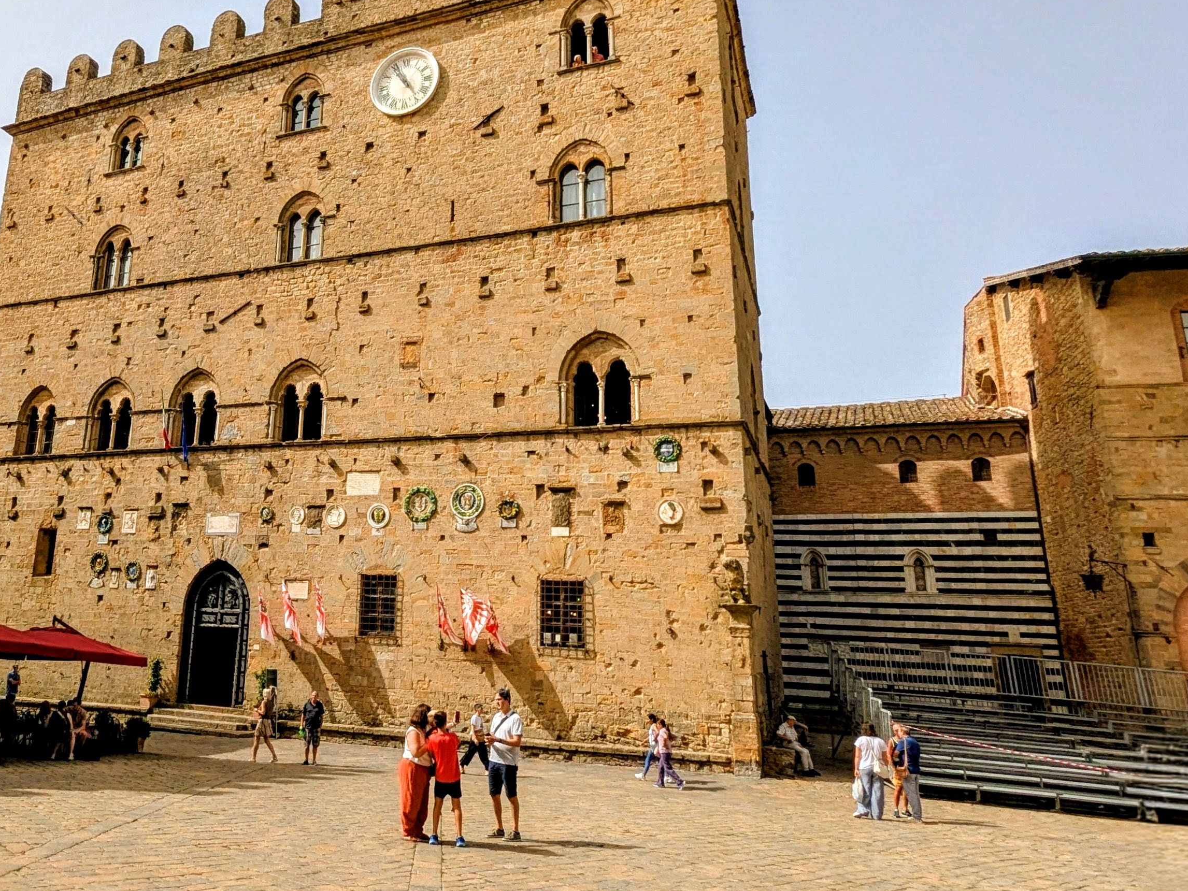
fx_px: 961
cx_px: 332
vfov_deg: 49.5
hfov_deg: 60.7
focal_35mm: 28
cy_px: 360
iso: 38
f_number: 2.2
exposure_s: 1/1898
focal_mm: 2.35
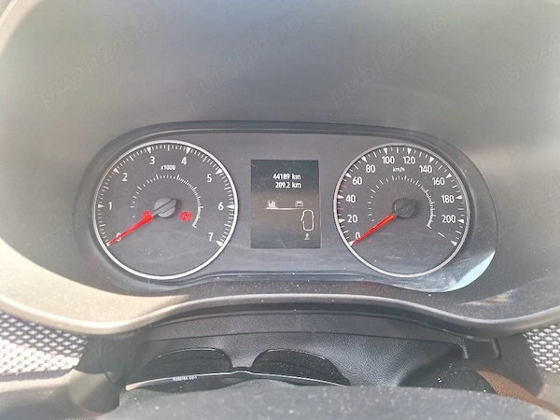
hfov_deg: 73.9
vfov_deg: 58.9
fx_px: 372
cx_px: 280
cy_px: 210
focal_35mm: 23
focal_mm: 5.54
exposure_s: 1/50
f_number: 1.8
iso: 50
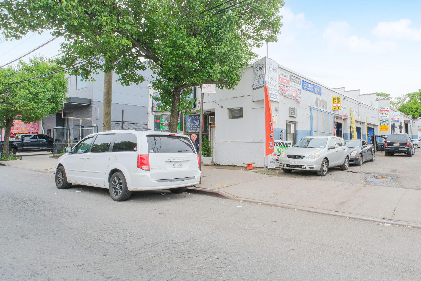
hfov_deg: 76.6
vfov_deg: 56.8
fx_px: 257
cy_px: 112
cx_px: 274
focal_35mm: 22
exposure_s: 1/60
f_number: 11
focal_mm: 10
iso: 400
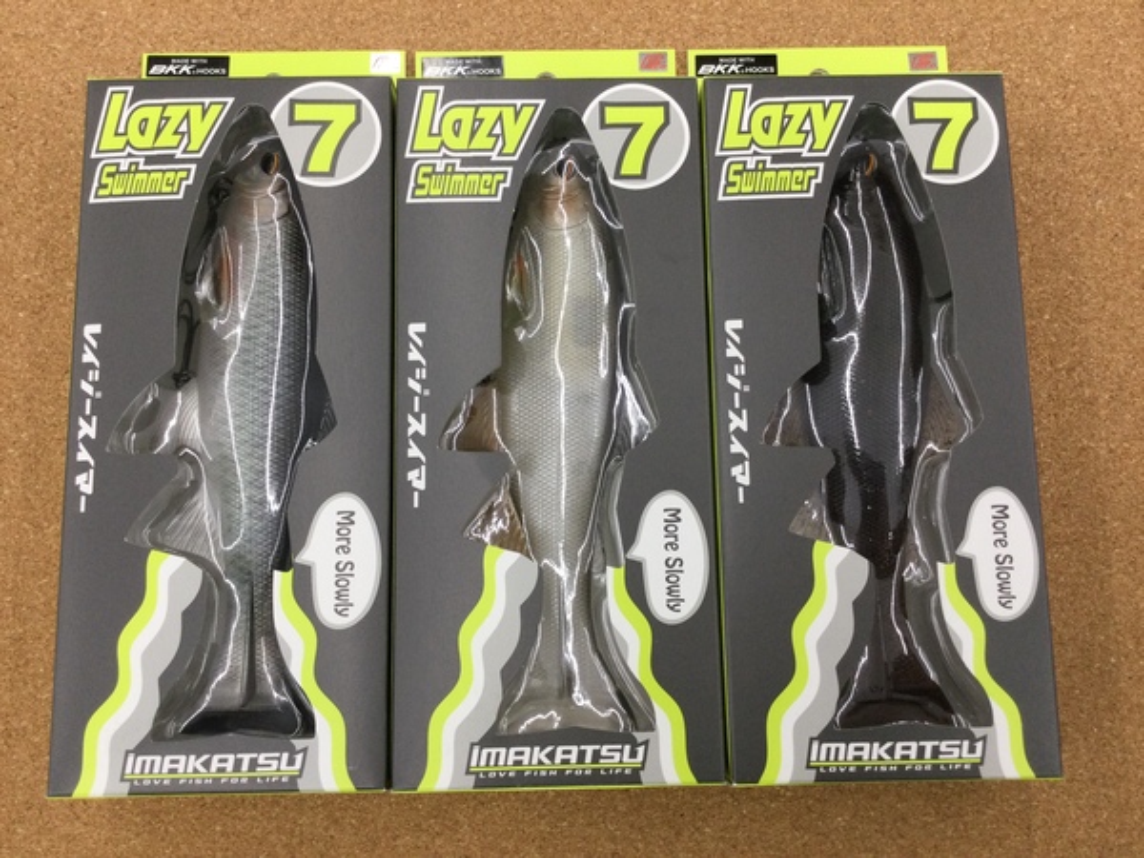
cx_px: 572
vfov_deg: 45.4
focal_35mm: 31
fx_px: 1024
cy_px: 429
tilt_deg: -80.7
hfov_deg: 58.4
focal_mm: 3.3
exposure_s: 1/30
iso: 25
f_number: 2.4
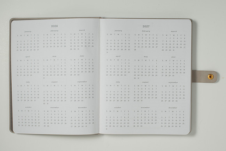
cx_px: 108
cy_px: 77
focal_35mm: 61
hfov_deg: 33.0
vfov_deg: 22.3
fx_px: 382
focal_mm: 50
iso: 200
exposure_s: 1/200
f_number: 10
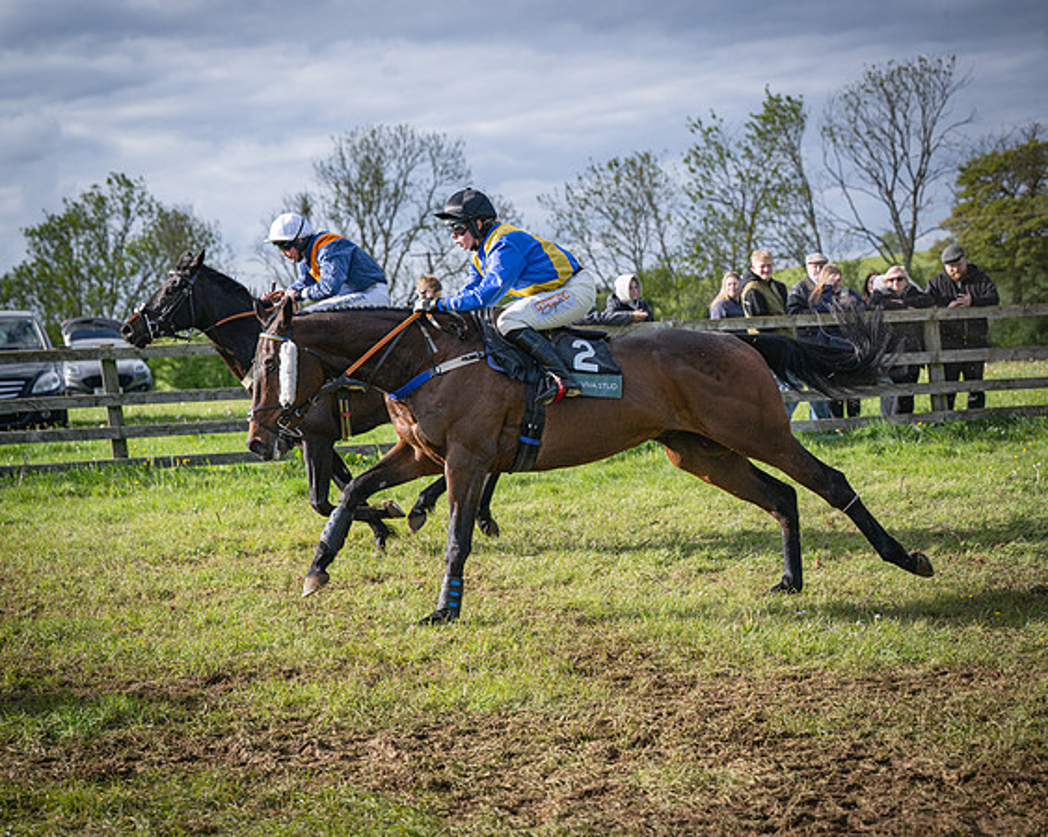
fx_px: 2444
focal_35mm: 79
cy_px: 418
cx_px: 524
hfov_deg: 24.2
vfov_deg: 19.4
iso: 400
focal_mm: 70
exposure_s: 1/3200
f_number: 4
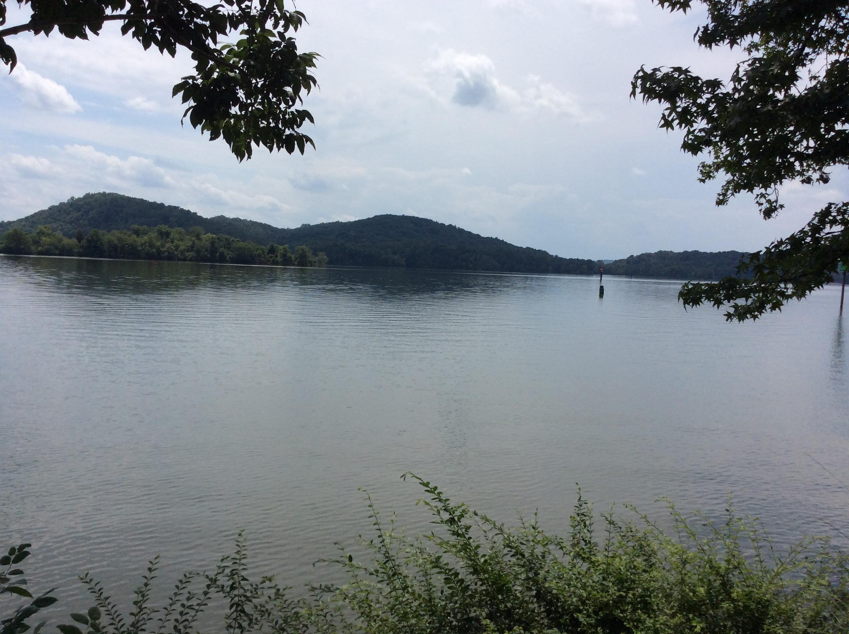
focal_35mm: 32
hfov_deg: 56.9
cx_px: 424
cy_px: 317
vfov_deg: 44.1
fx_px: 784
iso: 32
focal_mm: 3.3
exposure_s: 1/3584
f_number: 2.4
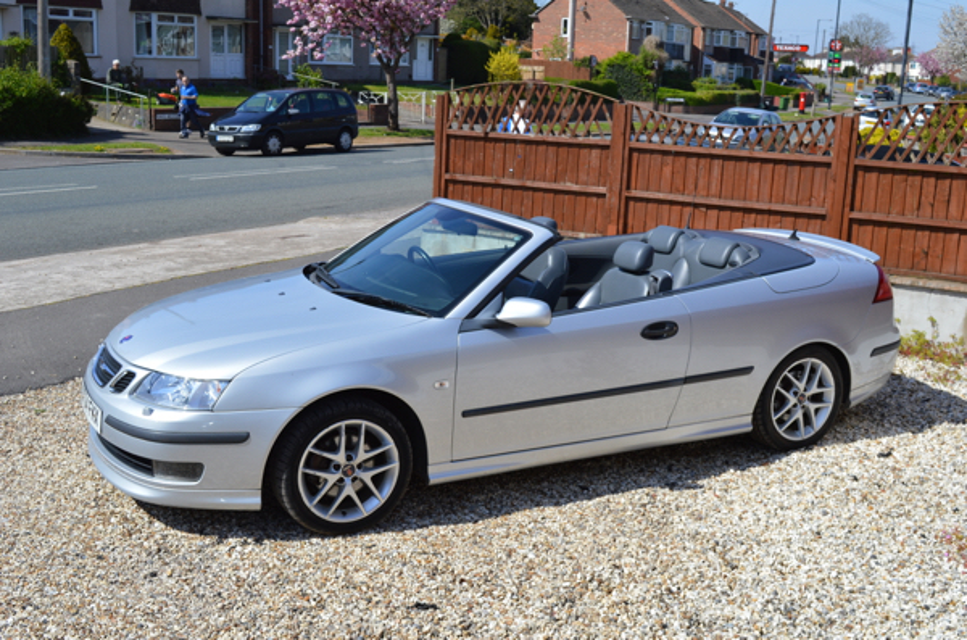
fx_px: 1085
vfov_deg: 32.8
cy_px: 320
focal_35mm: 40
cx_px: 484
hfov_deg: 48.0
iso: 100
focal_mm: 27
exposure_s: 1/250
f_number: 8
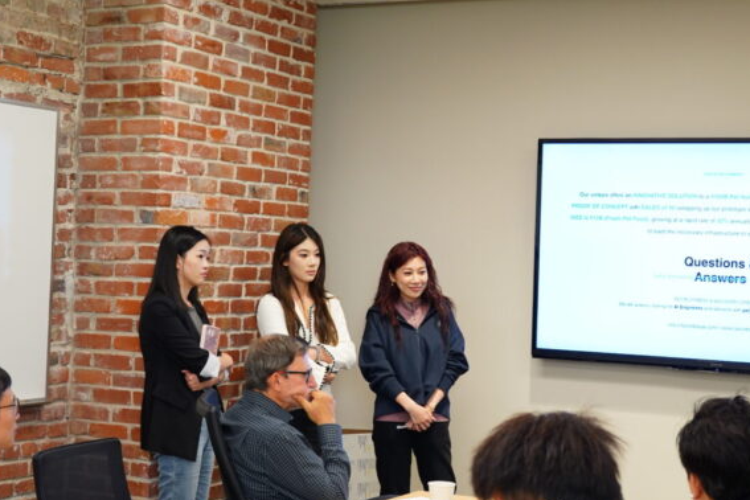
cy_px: 282
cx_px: 386
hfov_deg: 31.0
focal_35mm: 65
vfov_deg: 20.9
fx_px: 1354
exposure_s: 1/40
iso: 800
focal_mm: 36
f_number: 4.5
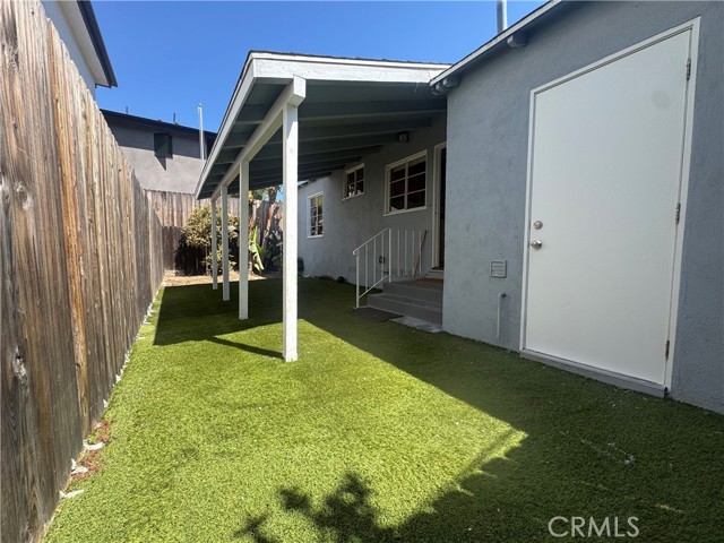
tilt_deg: -4.9
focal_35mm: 14
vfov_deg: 85.7
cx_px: 362
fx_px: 293
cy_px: 272
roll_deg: -0.5
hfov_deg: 102.1
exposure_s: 1/625
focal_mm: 2.22
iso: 40
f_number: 2.2
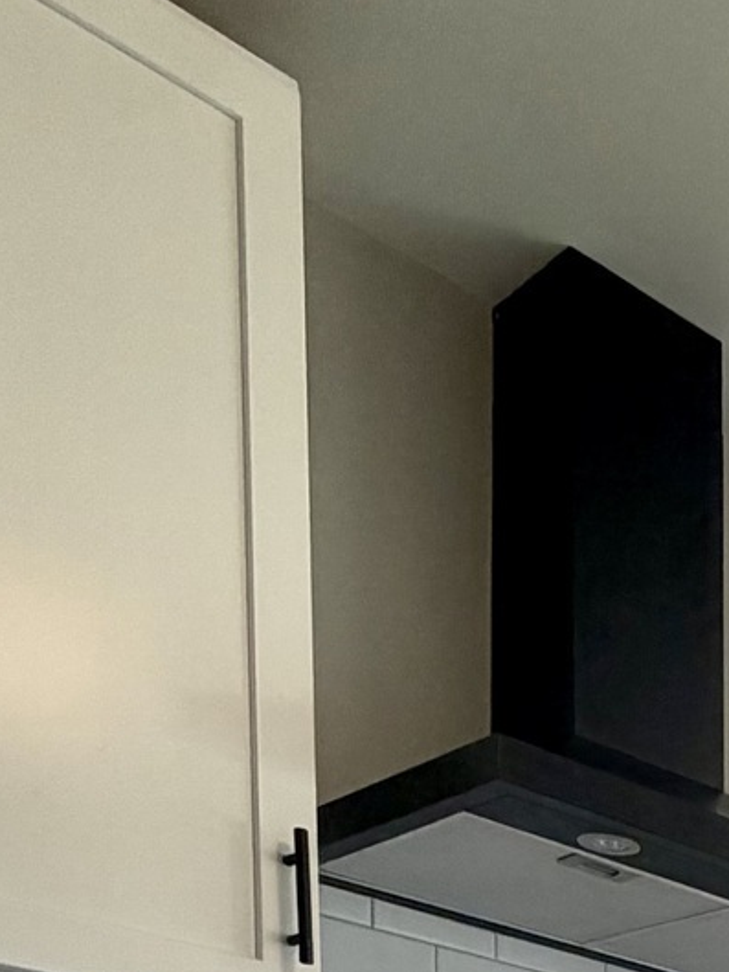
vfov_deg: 23.1
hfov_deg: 18.8
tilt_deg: -4.8
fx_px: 1712
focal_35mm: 61
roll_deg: -1.5
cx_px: 1300
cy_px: 1588
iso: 125
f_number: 2.2
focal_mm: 2.22
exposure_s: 1/120
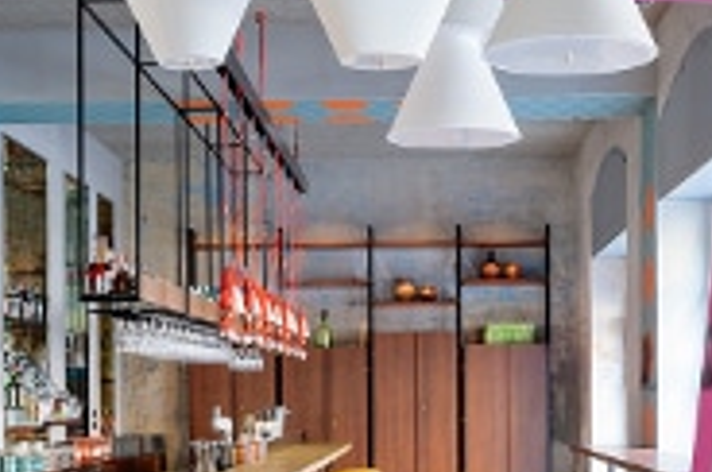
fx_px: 1500
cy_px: 398
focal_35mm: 76
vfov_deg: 17.7
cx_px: 437
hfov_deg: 26.6
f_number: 14
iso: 400
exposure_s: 1/3
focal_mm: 35
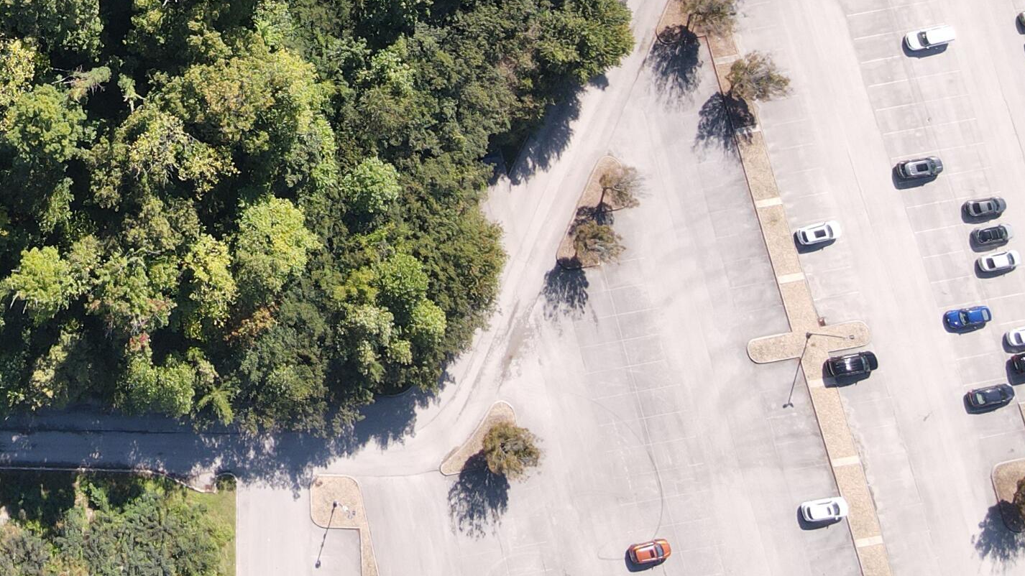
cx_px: -26
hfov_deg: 34.1
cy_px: -167
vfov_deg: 20.1
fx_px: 1495
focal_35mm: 55
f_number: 2.8
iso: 100
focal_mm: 4.5
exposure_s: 1/240
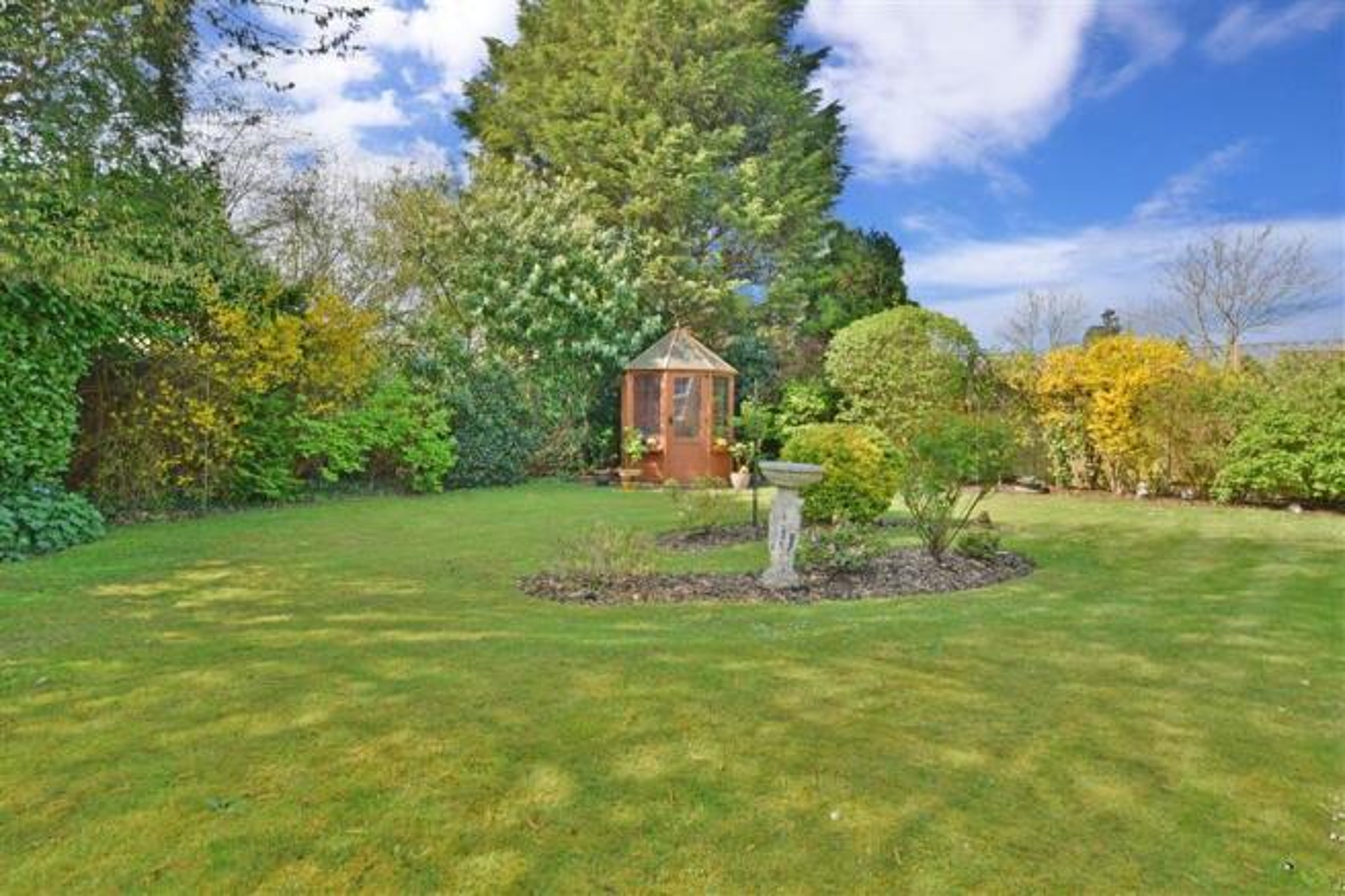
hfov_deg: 90.0
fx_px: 672
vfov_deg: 67.4
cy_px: 448
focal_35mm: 18
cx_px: 672
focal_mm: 12
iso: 100
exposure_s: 1/40
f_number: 14
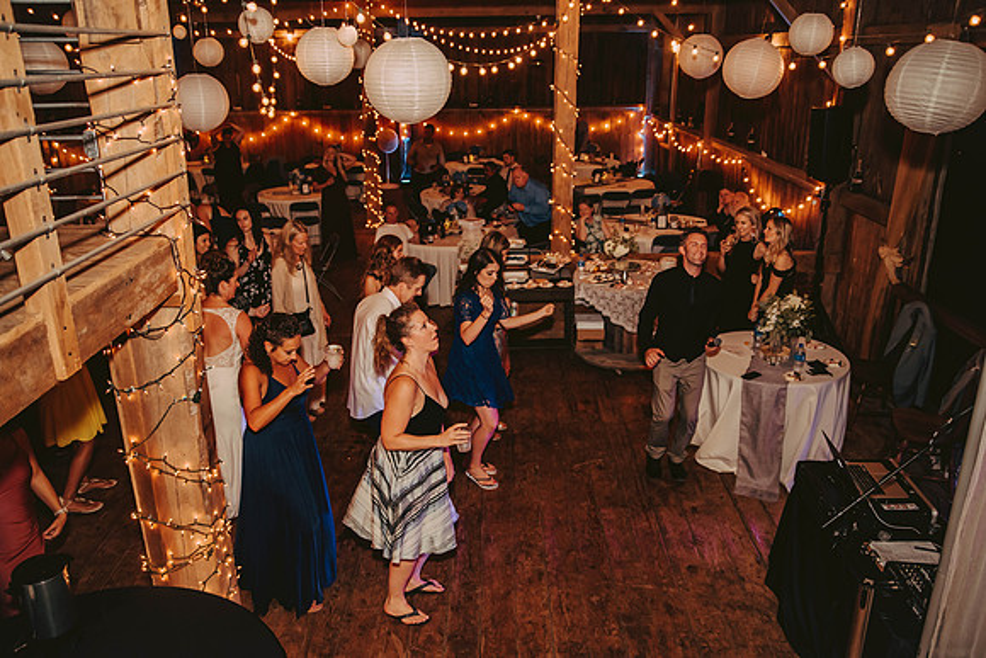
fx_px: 774
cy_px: 329
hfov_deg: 65.0
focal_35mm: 28
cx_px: 493
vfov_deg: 46.0
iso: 1250
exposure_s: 1/125
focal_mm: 28
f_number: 2.8
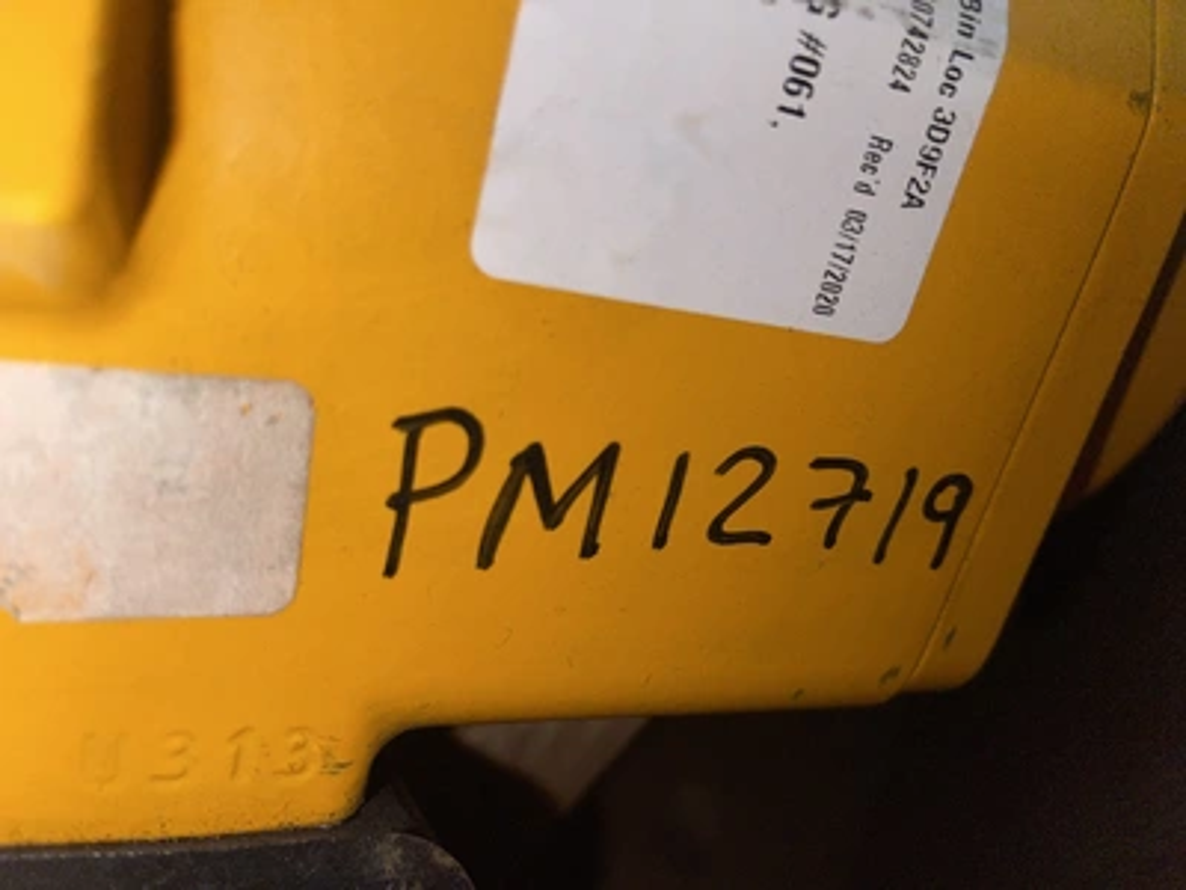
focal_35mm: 26
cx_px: 593
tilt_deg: -42.4
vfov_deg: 53.1
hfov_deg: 67.3
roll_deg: -21.6
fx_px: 891
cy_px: 445
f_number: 1.6
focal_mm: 5.1
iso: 32
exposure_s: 1/69
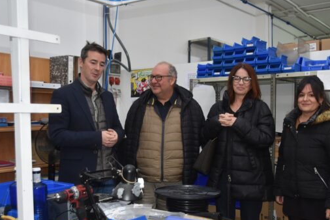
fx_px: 400
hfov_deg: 44.8
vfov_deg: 30.7
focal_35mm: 44
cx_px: 179
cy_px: 136
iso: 640
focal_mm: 23
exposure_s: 1/60
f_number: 3.8
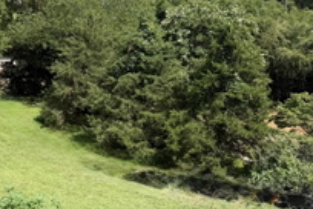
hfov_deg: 37.4
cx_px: 25
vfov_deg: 26.2
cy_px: 5
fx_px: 426
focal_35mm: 49
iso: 80
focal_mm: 6.76
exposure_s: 1/3953
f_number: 1.78
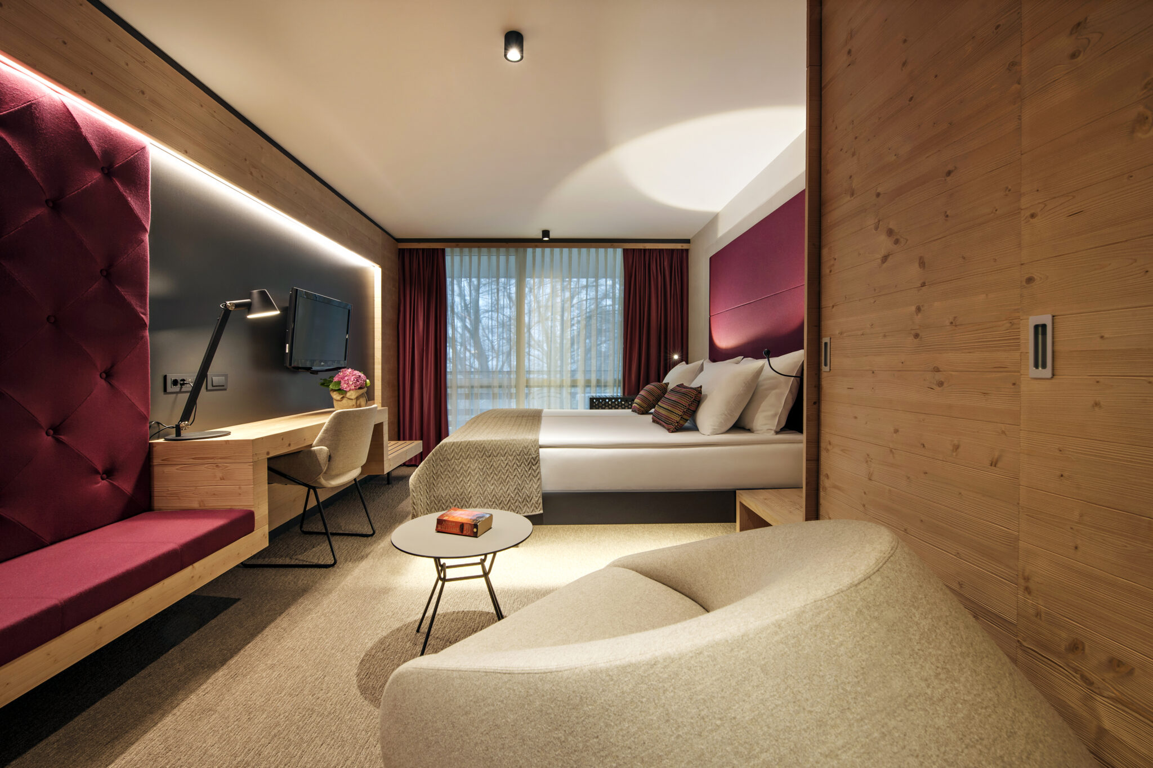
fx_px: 448
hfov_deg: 104.3
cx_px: 576
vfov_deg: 81.2
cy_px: 384
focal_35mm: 14
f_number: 11
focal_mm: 14
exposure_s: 2.5
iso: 100
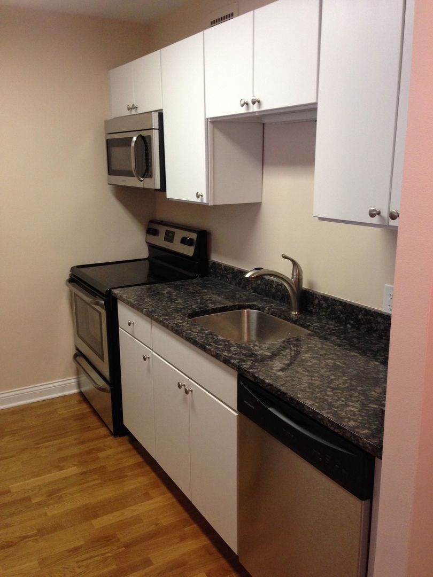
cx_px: 216
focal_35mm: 33
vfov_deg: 55.4
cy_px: 288
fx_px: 550
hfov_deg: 42.9
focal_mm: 4.12
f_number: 2.4
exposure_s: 1/20
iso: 160
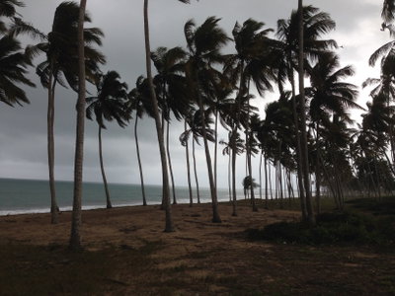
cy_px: 148
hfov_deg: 55.4
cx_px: 198
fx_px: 377
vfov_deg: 42.9
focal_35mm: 33
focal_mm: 4.12
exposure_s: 1/404
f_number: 2.4
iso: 50
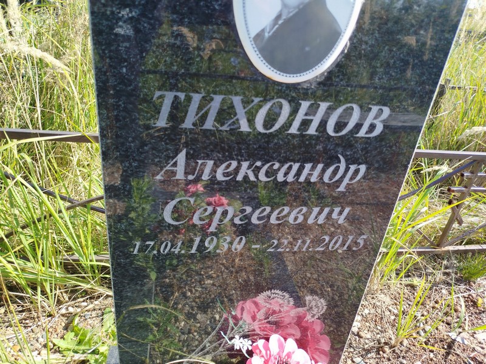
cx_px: 243
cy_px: 182
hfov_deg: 71.6
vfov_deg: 56.8
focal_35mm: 24
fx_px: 337
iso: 50
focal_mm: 5.31
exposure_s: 1/273
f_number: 1.7
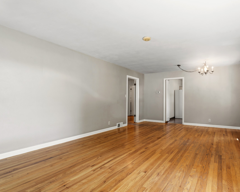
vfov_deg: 70.8
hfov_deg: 82.3
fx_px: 135
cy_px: 100
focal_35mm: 19
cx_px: 143
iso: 250
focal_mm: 16
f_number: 9
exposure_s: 1/8
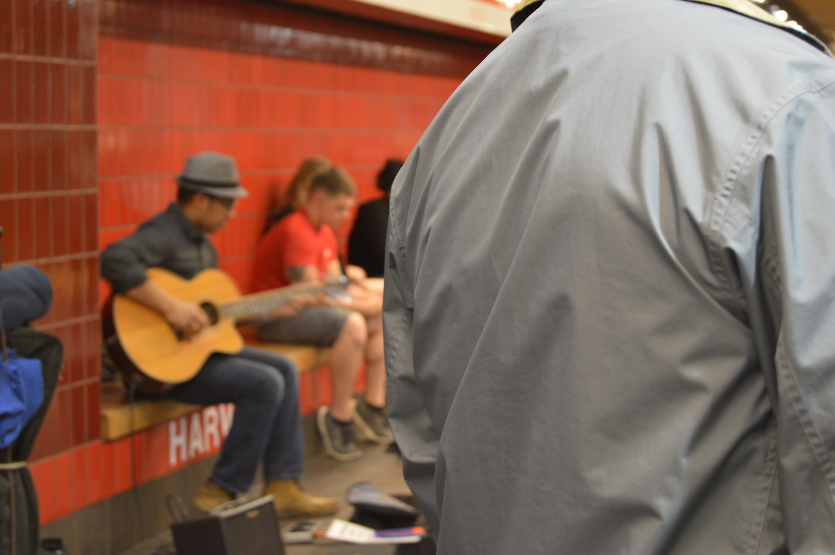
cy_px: 278
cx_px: 418
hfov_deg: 28.1
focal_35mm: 72
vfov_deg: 18.9
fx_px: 1668
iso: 800
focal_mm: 48
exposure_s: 1/5
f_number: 5.3
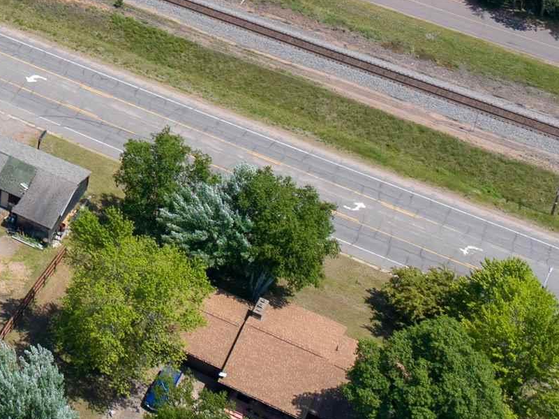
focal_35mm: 92
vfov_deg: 14.8
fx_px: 1485
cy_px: -228
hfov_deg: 19.1
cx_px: -244
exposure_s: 1/1250
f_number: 2.8
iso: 100
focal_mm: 12.29
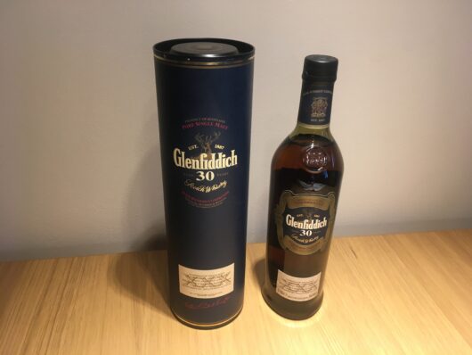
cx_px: 236
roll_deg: -1.6
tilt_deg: -26.6
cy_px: 178
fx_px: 396
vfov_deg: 48.3
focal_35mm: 29
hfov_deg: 61.6
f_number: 2.2
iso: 64
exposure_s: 1/33
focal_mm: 4.15
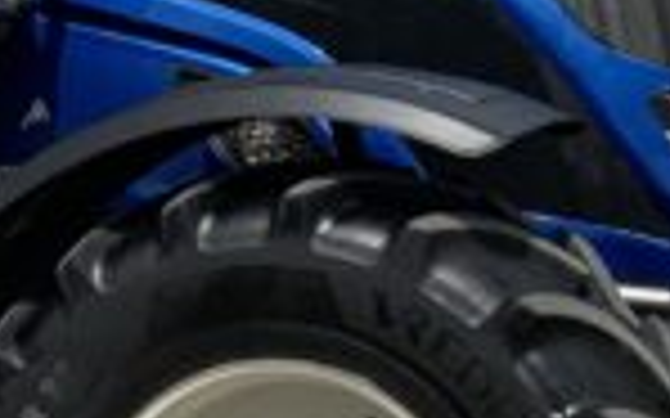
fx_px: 3851
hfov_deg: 9.9
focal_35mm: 211
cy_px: -265
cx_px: 270
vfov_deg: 6.1
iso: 20
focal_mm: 3
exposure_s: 1/3534
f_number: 1.8
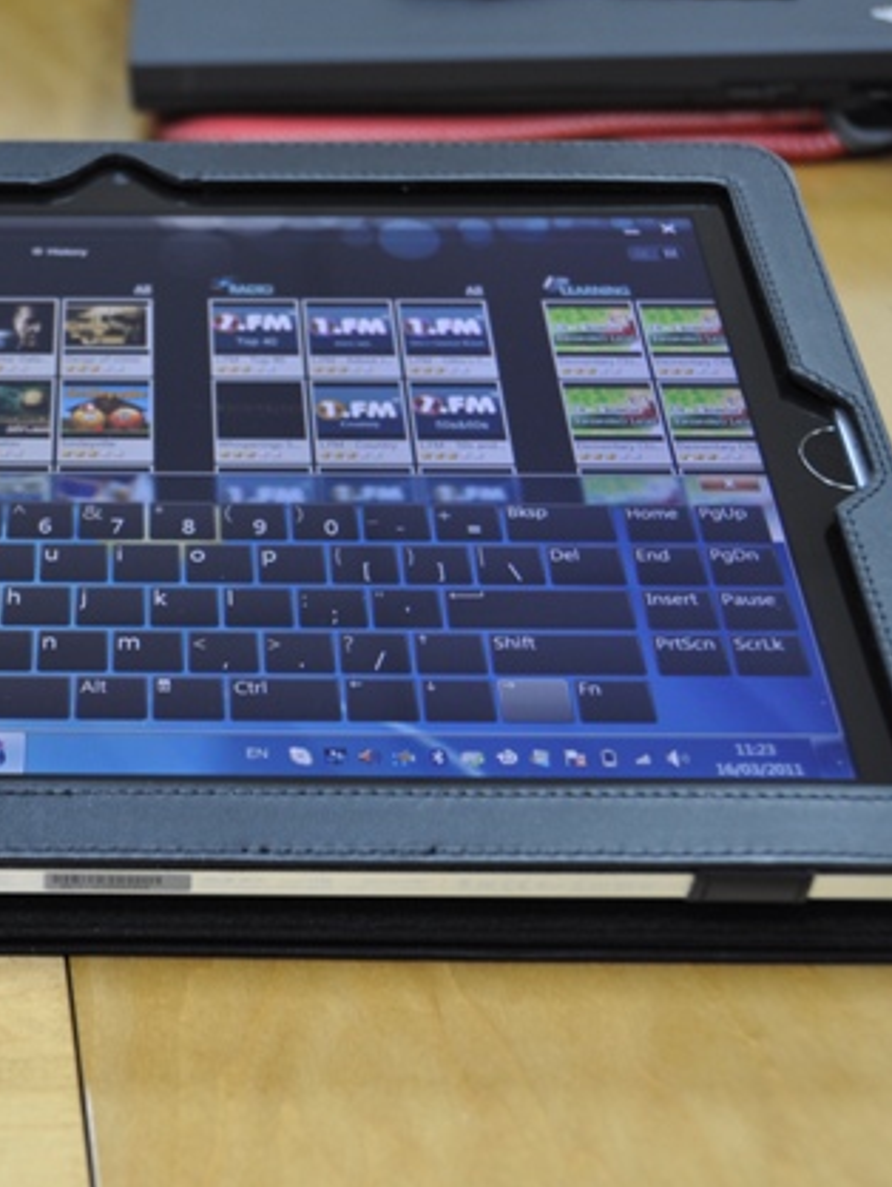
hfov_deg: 23.1
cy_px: 595
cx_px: 107
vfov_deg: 31.2
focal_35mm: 62
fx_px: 2128
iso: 400
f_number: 4
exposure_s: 1/15
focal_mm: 28
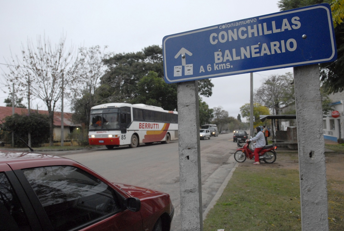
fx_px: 244
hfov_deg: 70.4
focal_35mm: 26
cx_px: 172
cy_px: 116
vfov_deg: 50.5
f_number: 5
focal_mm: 17
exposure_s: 1/125
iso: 1000
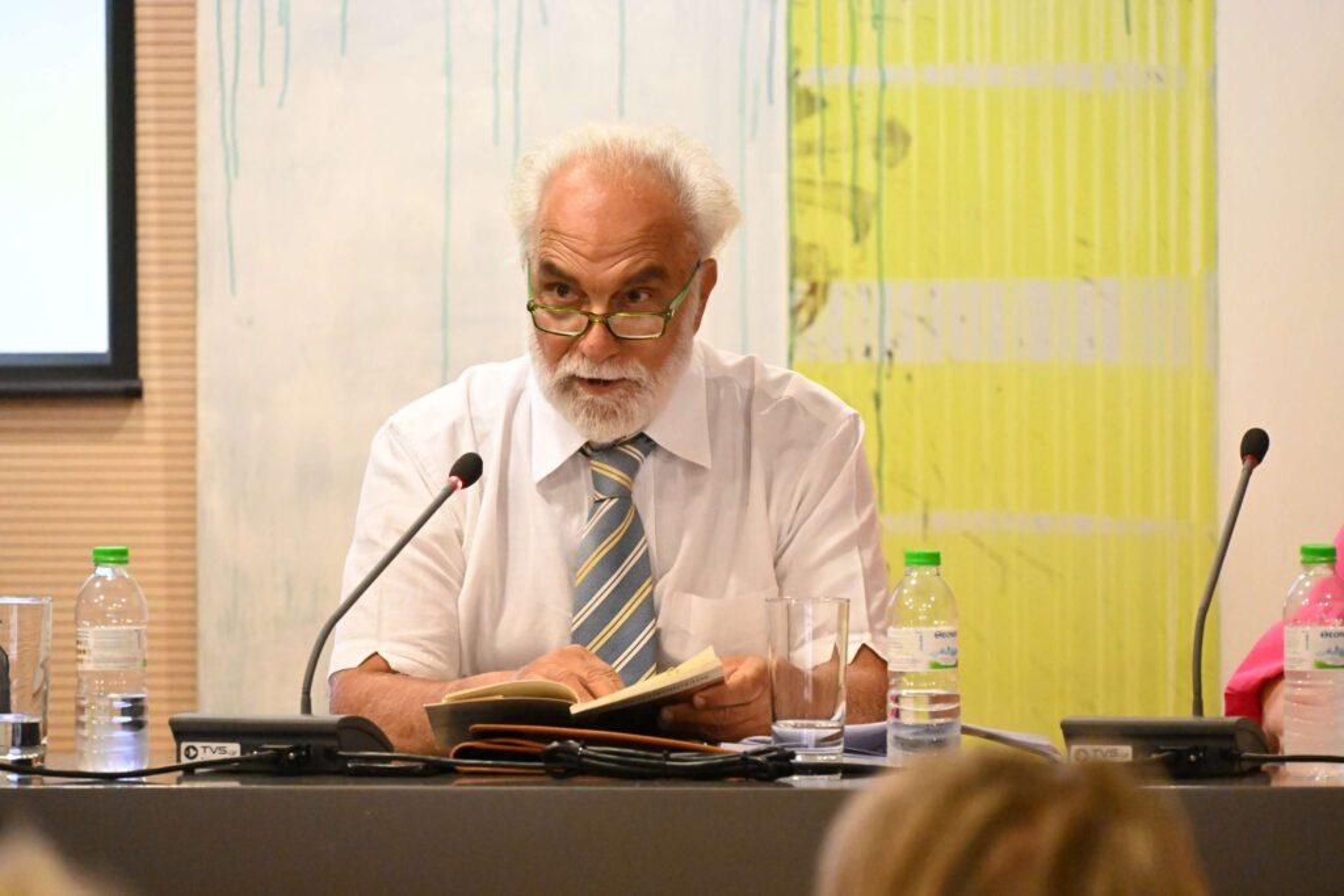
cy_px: 448
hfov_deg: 10.3
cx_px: 672
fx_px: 7467
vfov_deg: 6.9
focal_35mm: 200
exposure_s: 1/200
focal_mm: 200
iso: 16000
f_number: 6.3
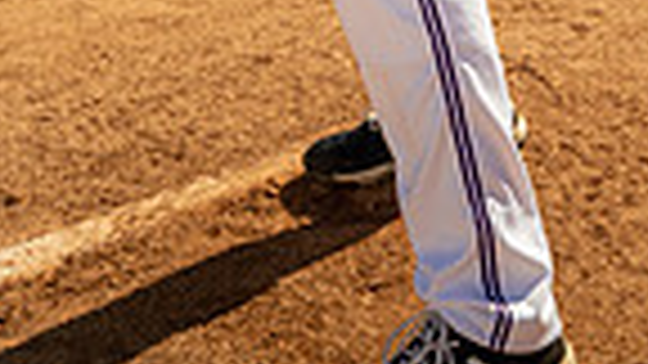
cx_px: 270
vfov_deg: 10.1
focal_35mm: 105
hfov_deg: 20.3
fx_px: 1804
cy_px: -490
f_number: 5.6
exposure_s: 1/125
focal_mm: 32
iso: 100
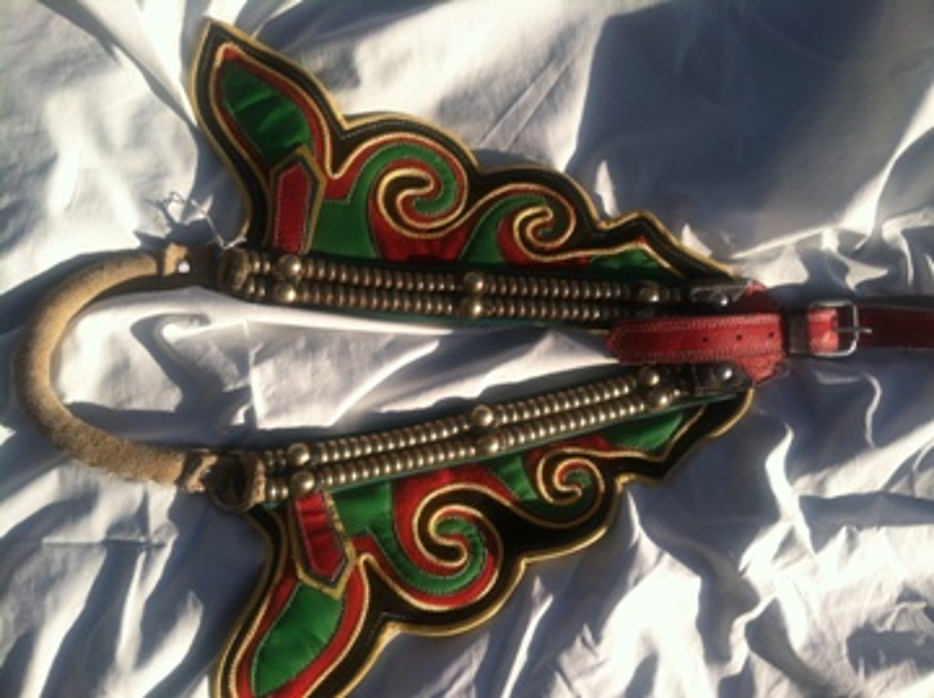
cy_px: 349
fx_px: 943
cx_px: 467
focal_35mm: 35
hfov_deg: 52.7
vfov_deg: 40.6
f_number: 2.8
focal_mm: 3.85
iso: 80
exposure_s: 1/789
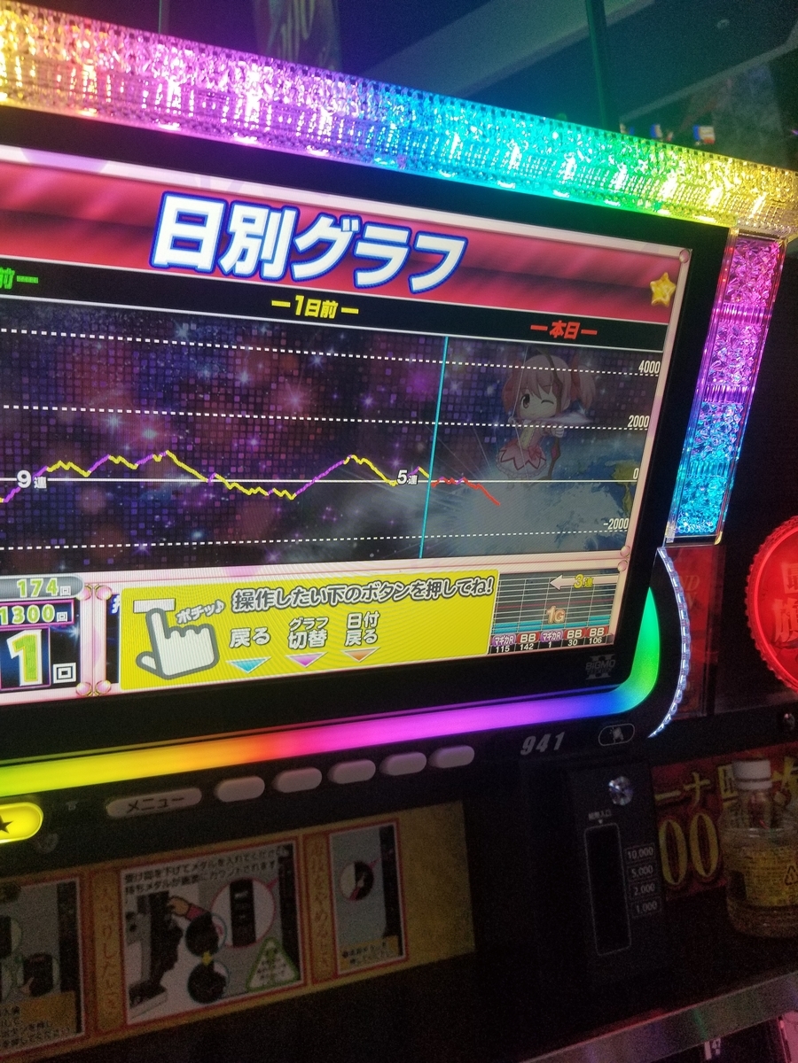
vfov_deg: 67.3
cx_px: 399
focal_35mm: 26
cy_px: 532
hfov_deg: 53.1
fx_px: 799
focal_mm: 4.25
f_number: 1.7
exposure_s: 1/120
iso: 100
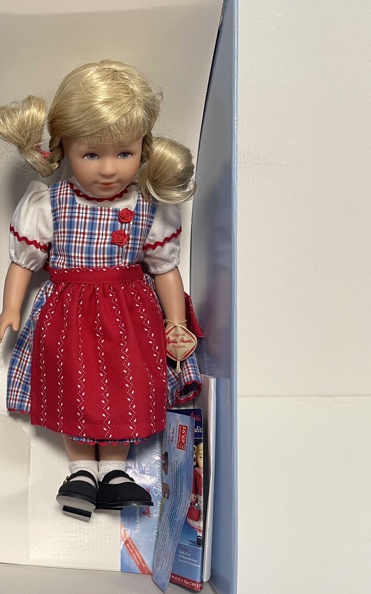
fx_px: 582
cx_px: -17
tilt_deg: -25.9
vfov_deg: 54.0
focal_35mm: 36
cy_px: 298
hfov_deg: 32.0
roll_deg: +2.2
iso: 80
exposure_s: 1/50
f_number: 1.6
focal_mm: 5.1
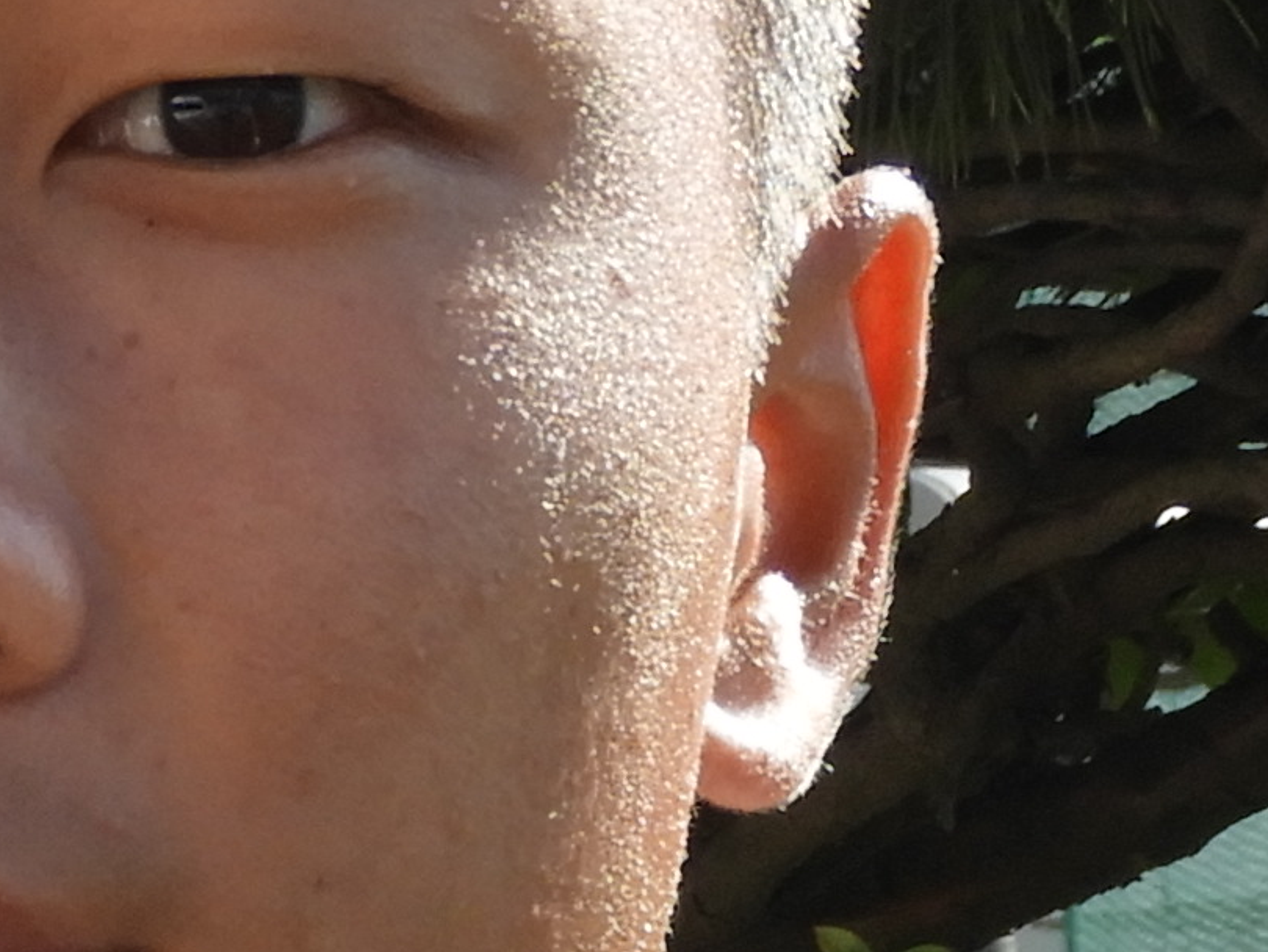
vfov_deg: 5.7
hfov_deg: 7.7
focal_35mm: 256
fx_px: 9380
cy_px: 1798
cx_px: -67
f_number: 3.8
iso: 100
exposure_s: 1/400
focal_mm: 7.2
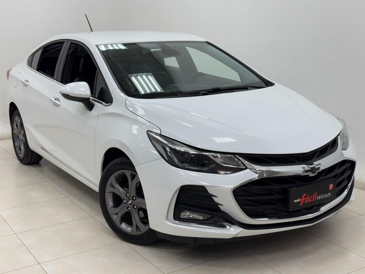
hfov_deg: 39.7
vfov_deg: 30.3
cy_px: 137
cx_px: 182
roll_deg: +1.5
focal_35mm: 48
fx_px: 506
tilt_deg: -12.1
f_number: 1.78
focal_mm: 6.76
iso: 80
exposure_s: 1/120
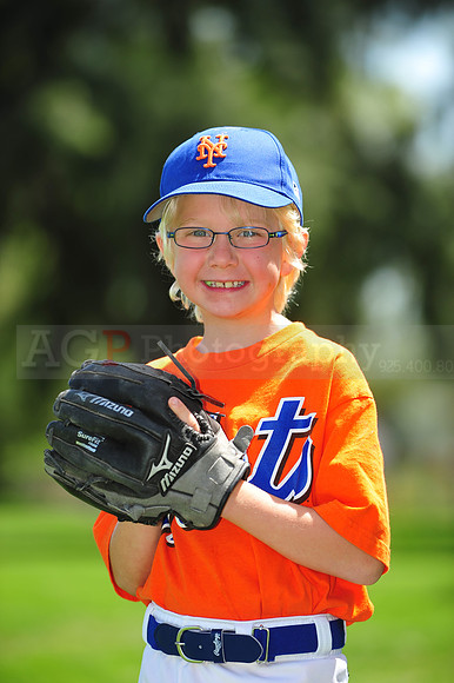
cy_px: 342
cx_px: 227
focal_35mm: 200
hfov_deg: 6.9
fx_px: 3788
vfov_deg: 10.3
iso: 200
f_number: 4.5
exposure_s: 1/640
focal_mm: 200
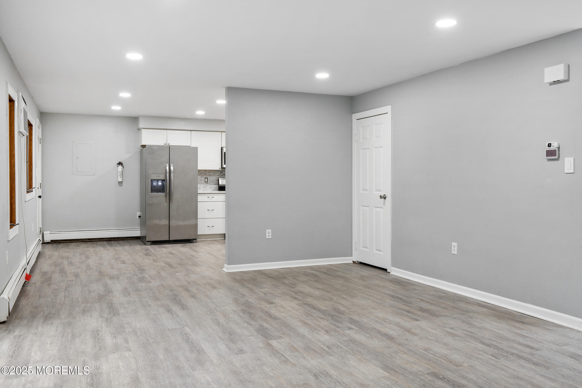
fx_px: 485
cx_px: 291
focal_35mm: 30
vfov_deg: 43.6
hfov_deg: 61.9
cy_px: 194
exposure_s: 1/3
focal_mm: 30
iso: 400
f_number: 8
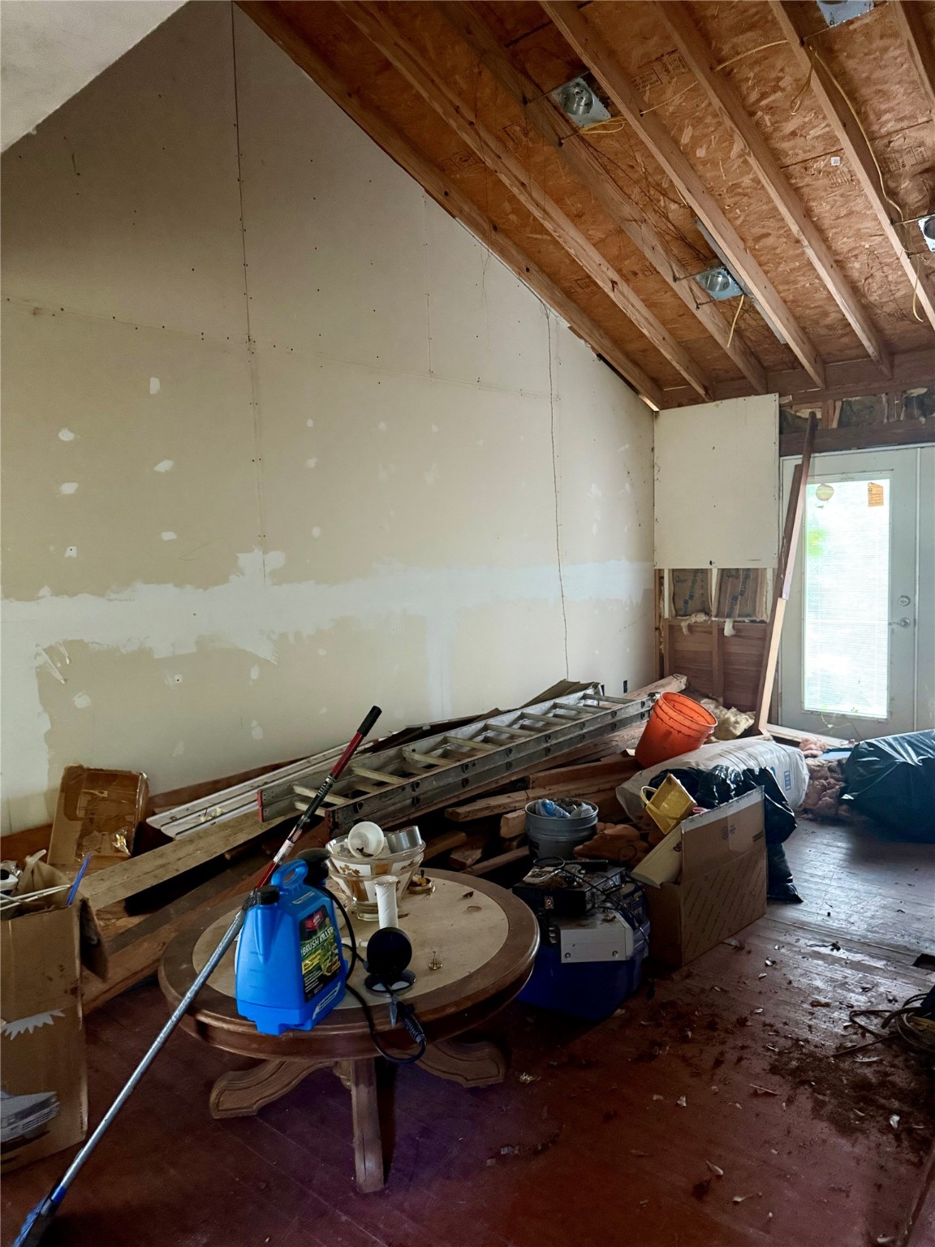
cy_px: 624
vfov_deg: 71.6
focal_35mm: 24
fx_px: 864
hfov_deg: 56.8
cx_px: 468
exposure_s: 1/31
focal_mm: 6.76
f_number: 1.78
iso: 1000
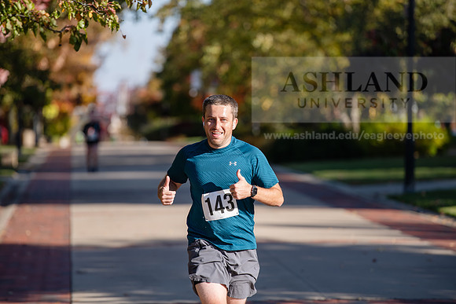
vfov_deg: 6.9
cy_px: 152
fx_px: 2534
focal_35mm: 200
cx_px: 228
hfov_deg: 10.3
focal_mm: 200
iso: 100
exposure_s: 1/640
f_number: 3.5
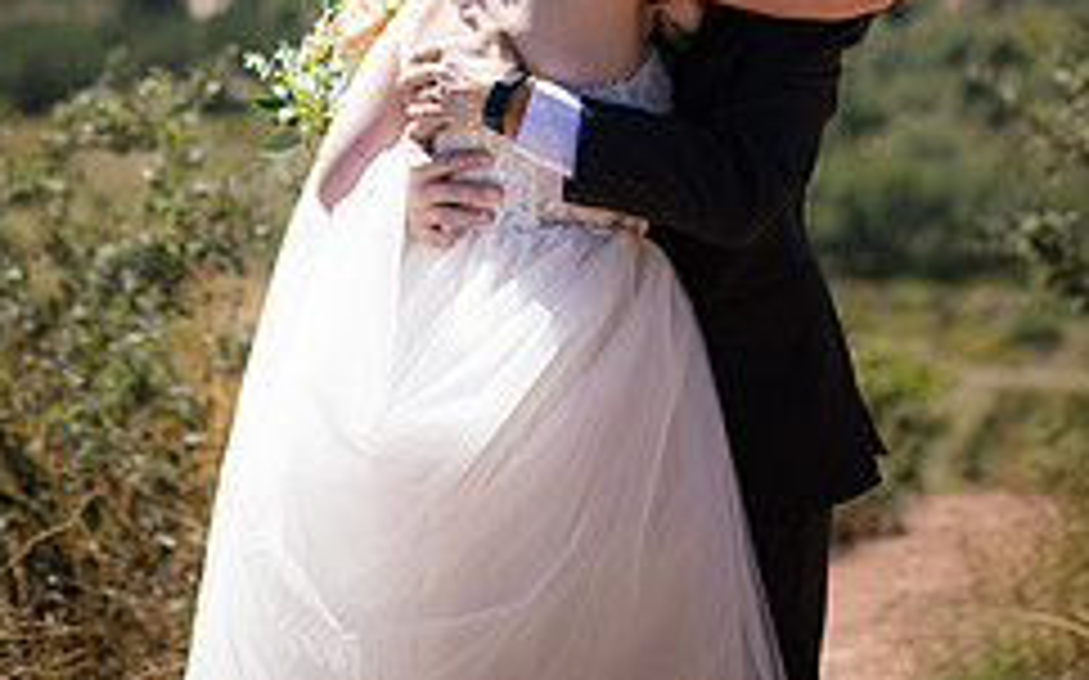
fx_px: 4776
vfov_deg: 8.0
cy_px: -293
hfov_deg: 13.0
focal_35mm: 161
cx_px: 556
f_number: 3.2
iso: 100
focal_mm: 85
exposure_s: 1/800
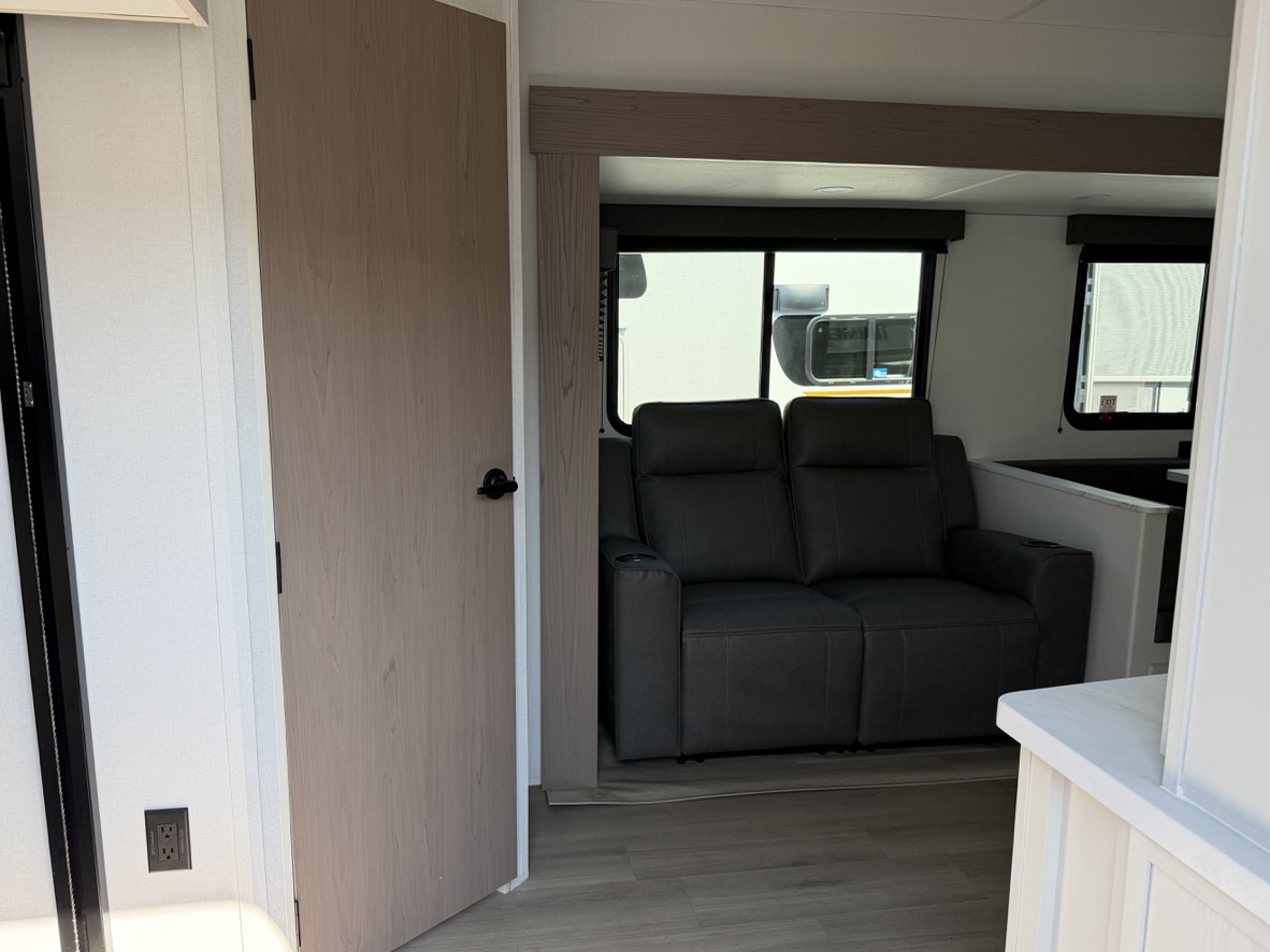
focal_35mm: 26
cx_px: 610
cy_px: 495
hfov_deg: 67.3
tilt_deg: -10.5
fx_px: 954
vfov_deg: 53.0
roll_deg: +2.1
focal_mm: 6.76
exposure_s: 1/397
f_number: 1.78
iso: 100
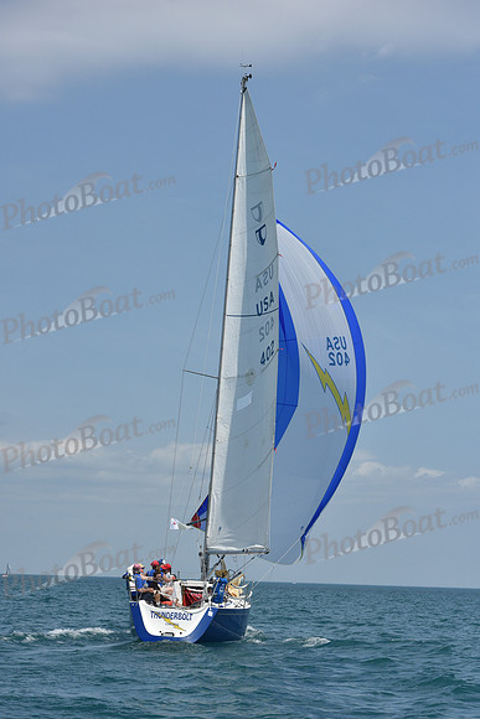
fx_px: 1699
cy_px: 360
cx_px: 240
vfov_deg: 23.9
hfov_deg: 16.1
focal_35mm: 85
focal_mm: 85
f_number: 9
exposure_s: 1/1250
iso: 250
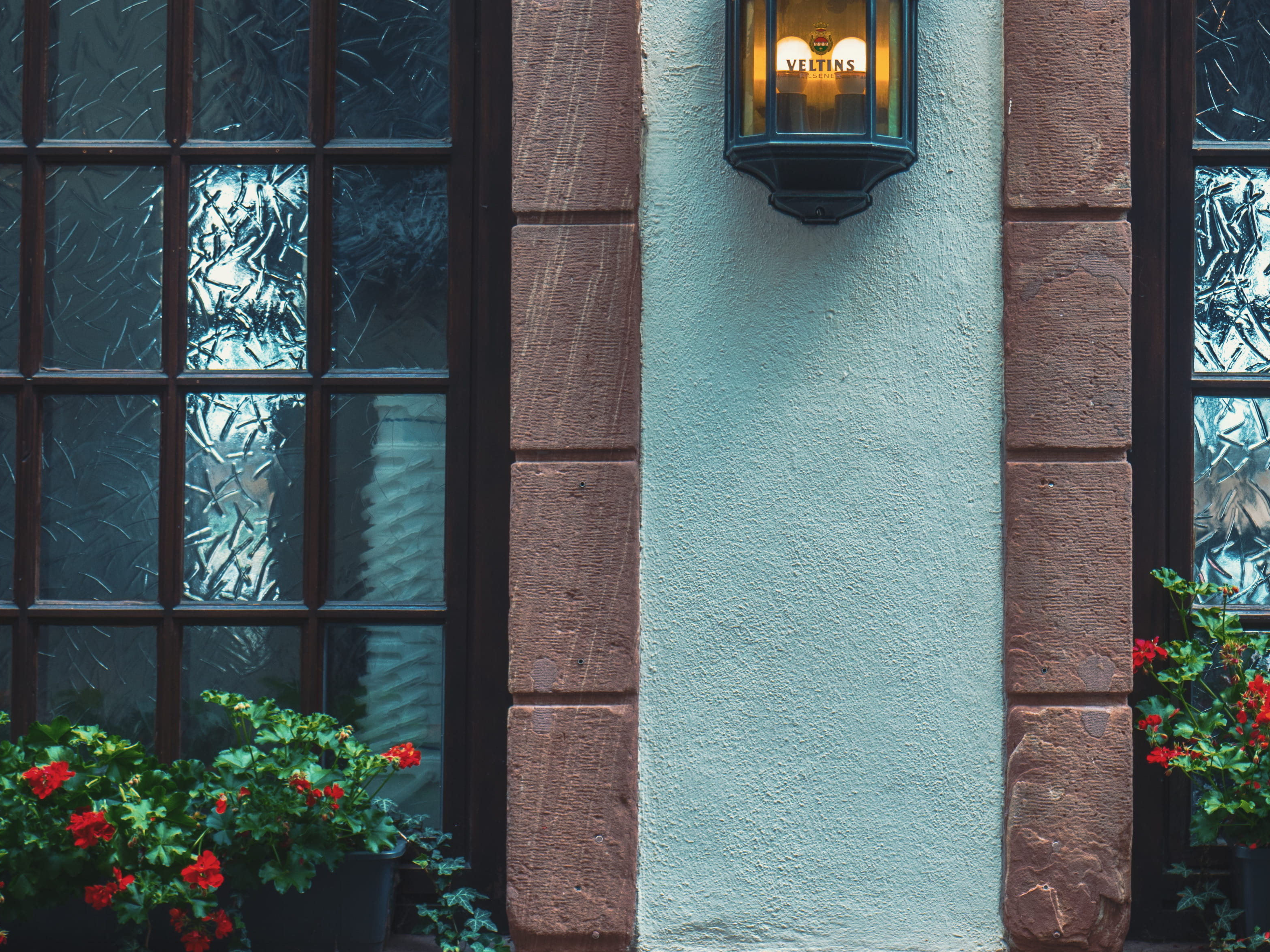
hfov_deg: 21.9
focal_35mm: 89
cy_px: 391
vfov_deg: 16.6
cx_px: 821
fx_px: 3265
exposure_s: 1/60
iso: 100
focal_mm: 27
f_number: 5.3
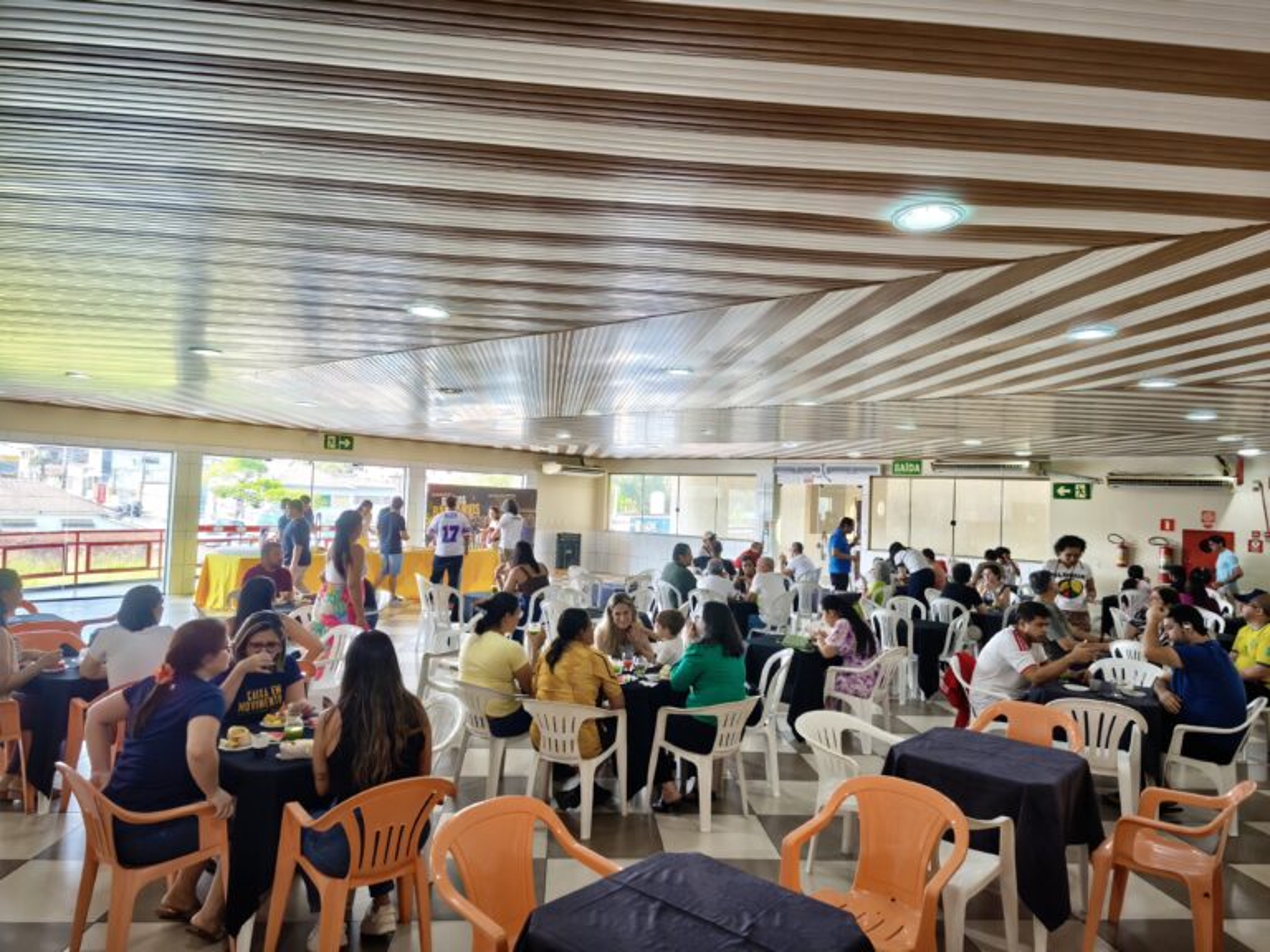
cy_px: 476
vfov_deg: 58.9
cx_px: 635
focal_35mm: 23
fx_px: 844
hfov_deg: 73.9
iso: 640
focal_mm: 5.35
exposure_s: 1/60
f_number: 1.7
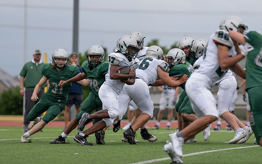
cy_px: 78
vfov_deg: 4.3
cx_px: 140
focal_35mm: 307
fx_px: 2191
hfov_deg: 6.8
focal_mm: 200
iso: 250
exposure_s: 1/1250
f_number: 2.8
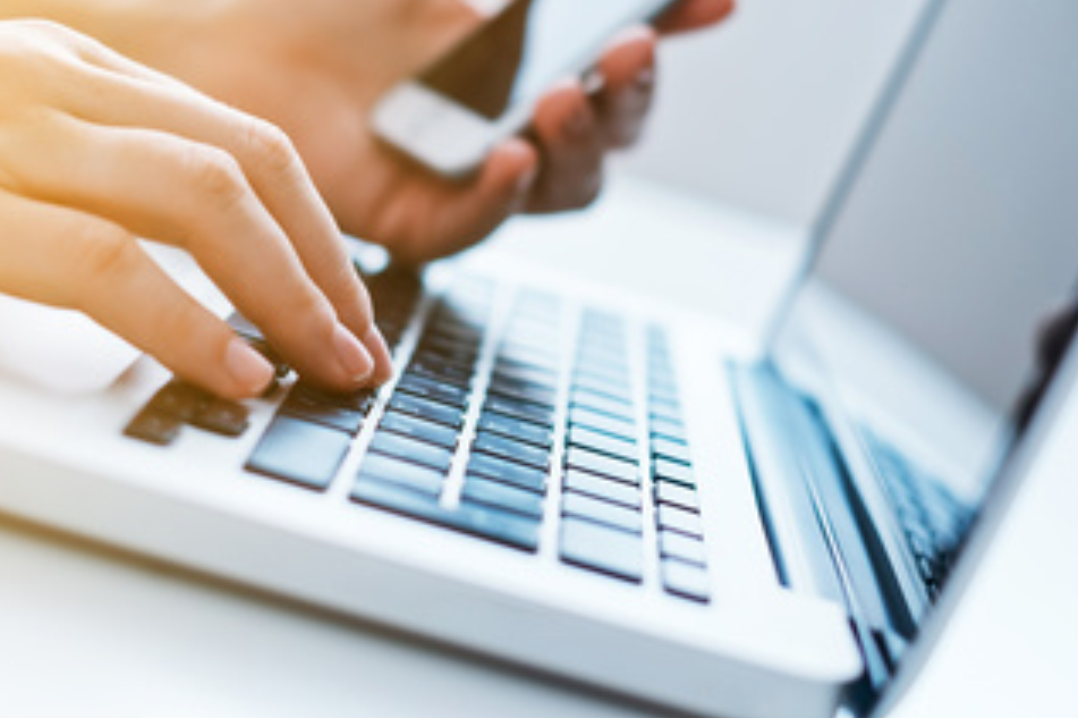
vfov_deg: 19.1
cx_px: 541
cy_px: 243
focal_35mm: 71
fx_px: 2125
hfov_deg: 28.5
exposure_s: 1/500
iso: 200
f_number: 2
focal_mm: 35
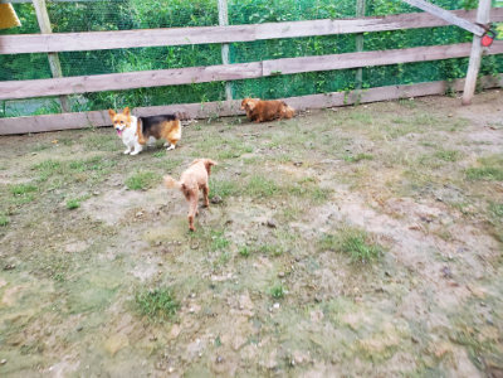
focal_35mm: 26
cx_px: 252
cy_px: 189
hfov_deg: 67.3
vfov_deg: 53.1
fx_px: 378
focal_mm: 4.3
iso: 250
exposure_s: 1/100
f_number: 2.4
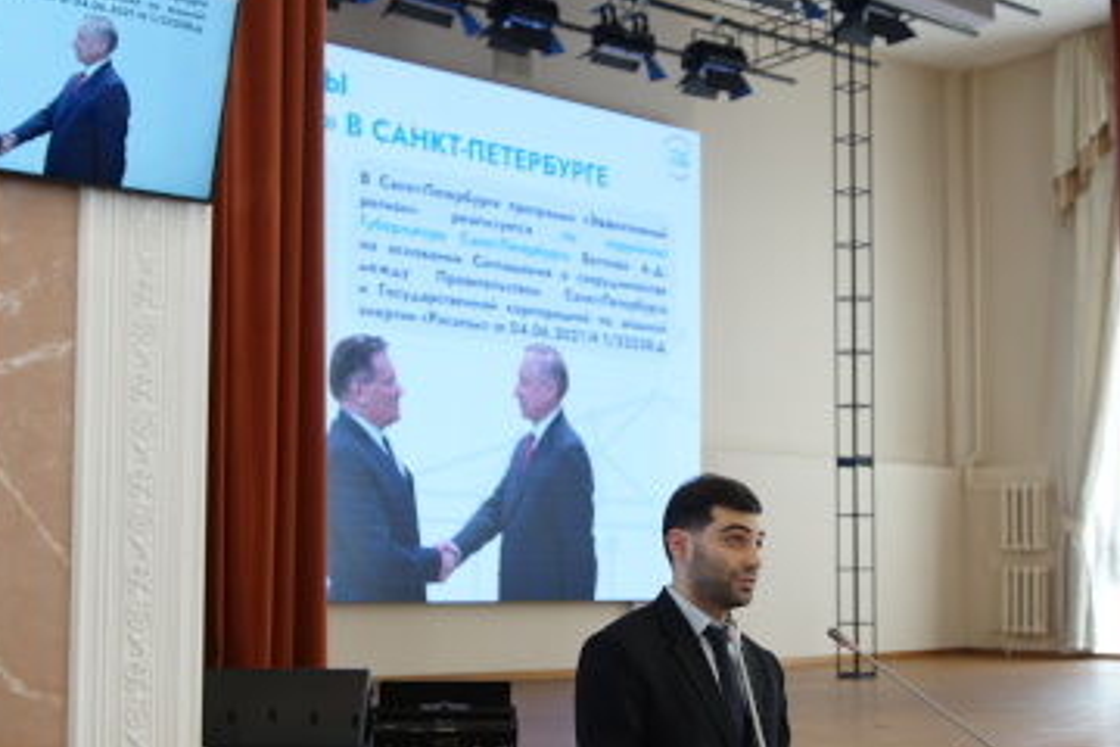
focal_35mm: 50
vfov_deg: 26.9
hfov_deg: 39.5
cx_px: 663
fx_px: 1555
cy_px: 451
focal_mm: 20
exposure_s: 1/125
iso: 125
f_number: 2
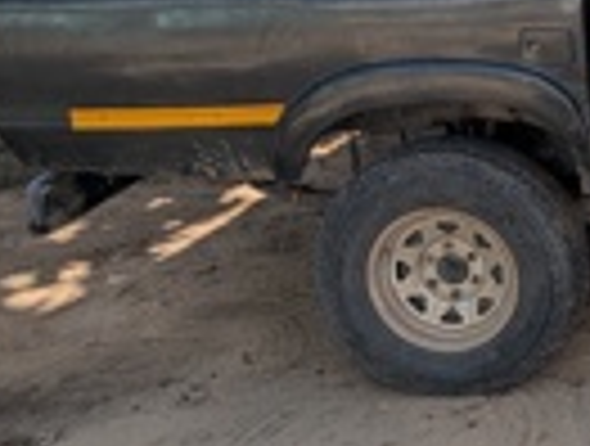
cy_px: 72
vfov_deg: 23.7
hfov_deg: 26.5
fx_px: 1043
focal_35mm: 61
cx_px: 779
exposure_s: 1/931
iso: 45
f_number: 2.2
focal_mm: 2.35
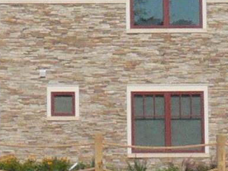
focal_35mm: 276
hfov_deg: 7.1
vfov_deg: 5.1
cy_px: -354
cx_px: -27
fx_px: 1817
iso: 200
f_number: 8
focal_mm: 7.4
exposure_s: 1/800
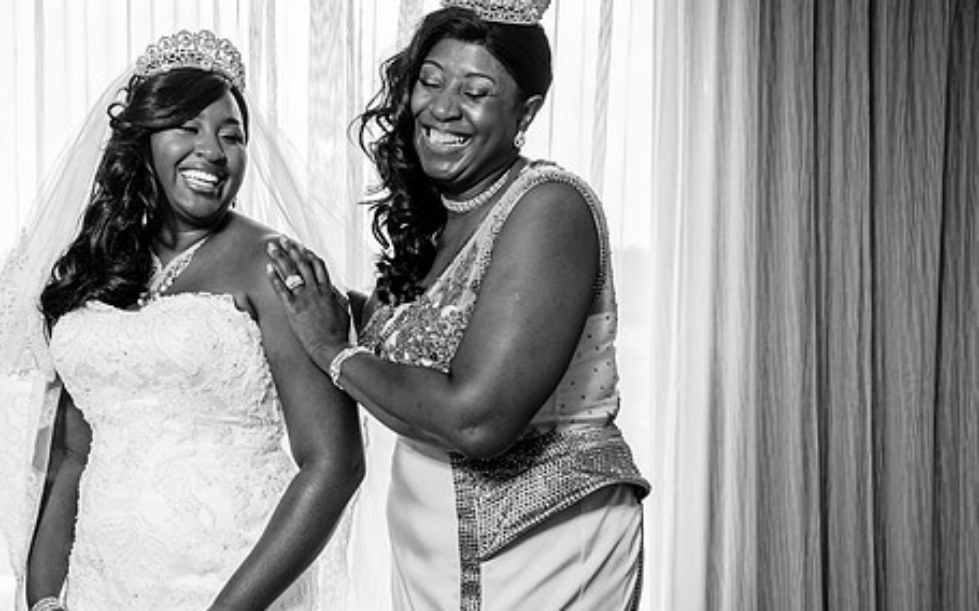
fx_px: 1387
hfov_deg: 38.6
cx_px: 359
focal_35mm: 52
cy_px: 365
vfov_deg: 24.8
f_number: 4
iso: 640
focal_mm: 40
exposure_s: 1/200
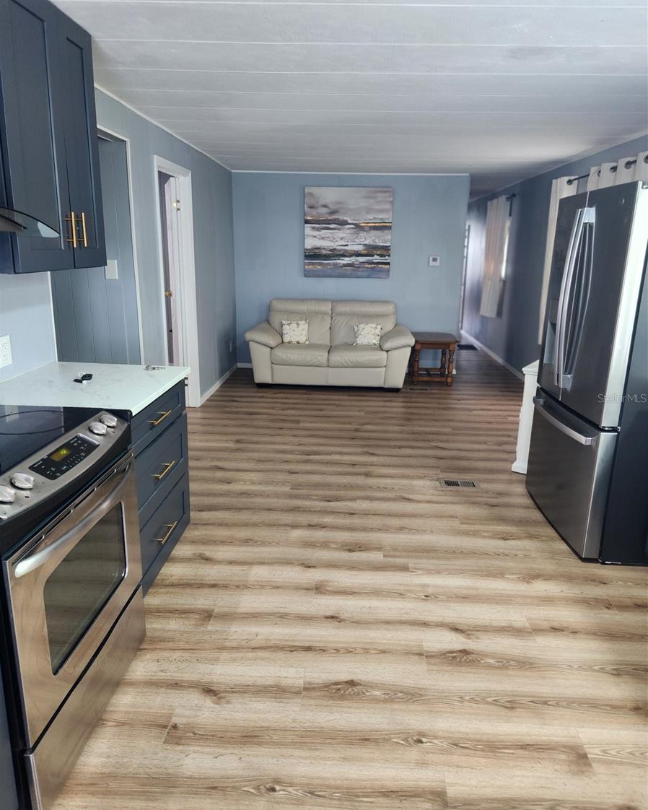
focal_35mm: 24
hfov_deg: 58.8
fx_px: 575
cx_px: 324
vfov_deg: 70.3
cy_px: 398
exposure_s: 1/60
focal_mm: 5.4
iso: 250
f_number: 1.8
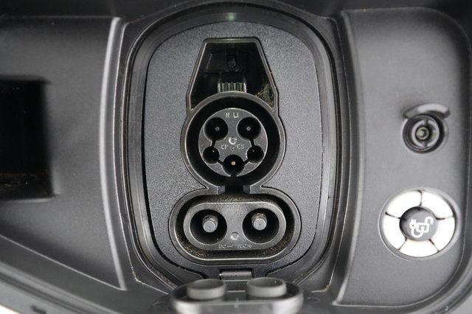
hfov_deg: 71.5
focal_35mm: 25
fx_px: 328
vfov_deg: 51.2
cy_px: 157
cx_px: 236
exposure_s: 1/40
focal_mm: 25
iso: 12800
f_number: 2.8
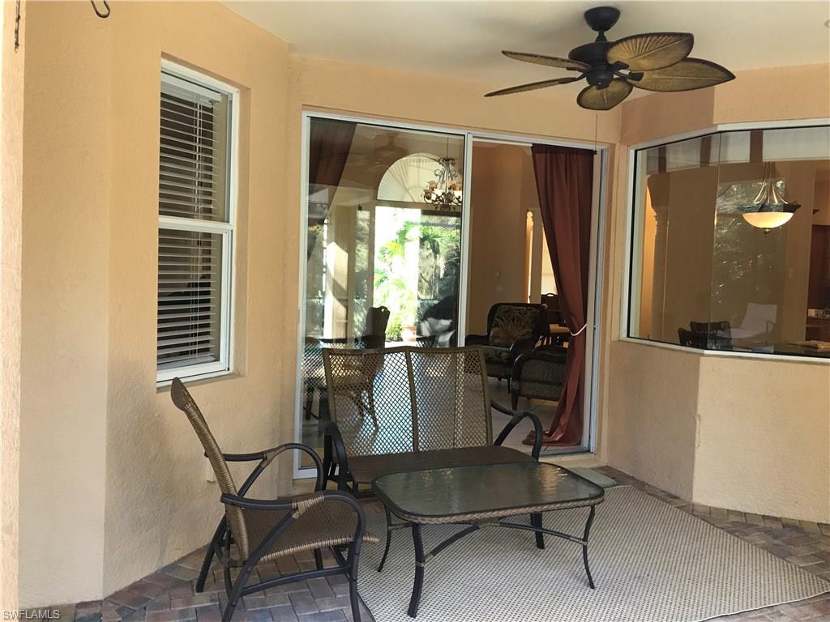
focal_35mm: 28
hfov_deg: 63.4
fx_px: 671
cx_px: 415
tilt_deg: -2.7
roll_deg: -0.9
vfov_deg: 49.7
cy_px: 311
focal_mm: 3.99
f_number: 1.8
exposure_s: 1/30
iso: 32
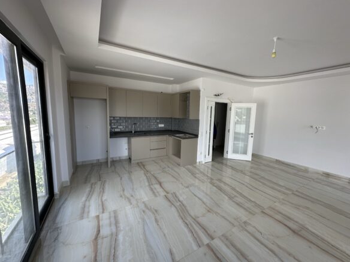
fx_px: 142
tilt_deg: -6.6
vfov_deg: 85.7
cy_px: 131
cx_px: 175
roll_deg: -1.3
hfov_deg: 102.1
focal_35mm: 14
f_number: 2.2
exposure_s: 1/179
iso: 40
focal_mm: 2.22
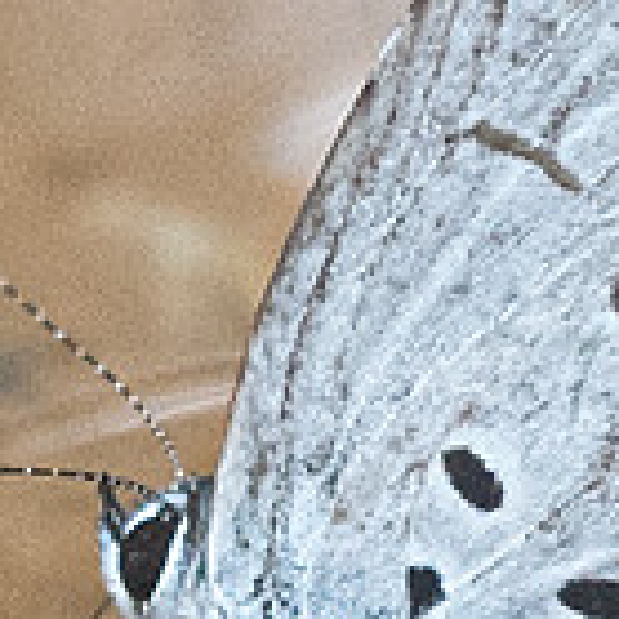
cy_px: 747
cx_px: 681
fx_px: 68037
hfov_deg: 0.5
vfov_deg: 0.5
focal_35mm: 3363
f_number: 6.3
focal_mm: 150
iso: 800
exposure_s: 1/1000
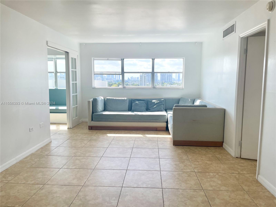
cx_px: 138
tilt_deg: -5.5
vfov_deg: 53.1
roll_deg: -0.5
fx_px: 207
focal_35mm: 26
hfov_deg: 67.3
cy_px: 104
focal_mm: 4.2
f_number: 1.6
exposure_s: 1/1043
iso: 32
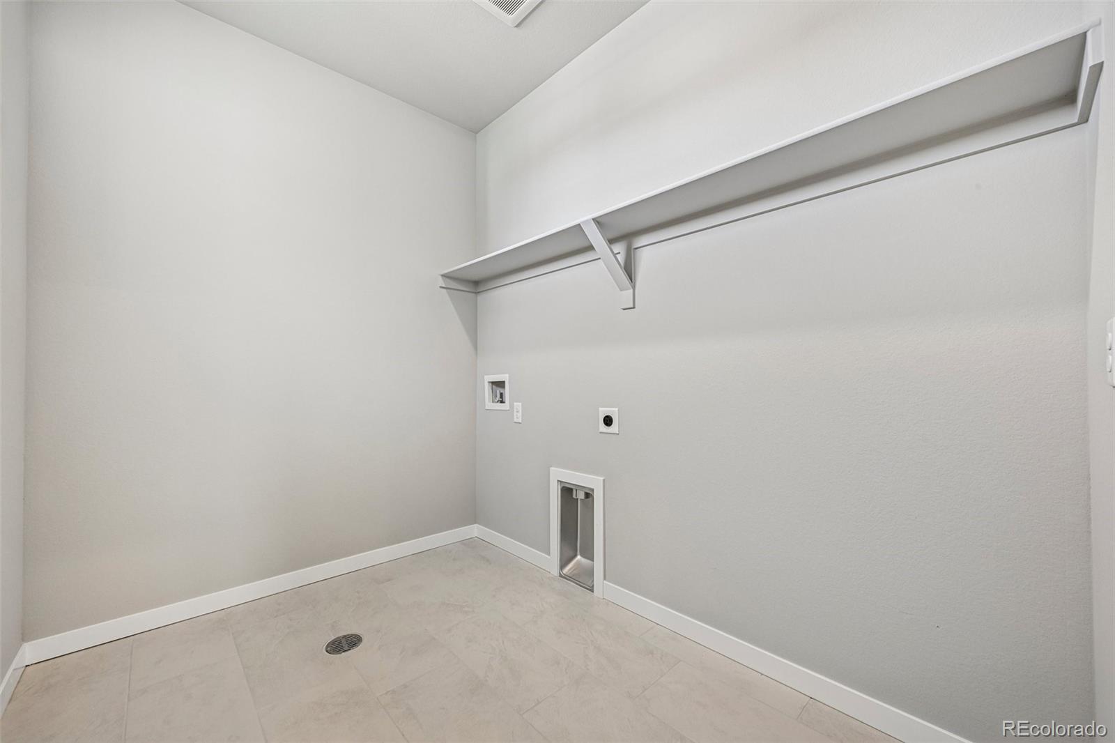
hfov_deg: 104.3
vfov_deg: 81.2
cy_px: 372
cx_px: 558
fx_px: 433
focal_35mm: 14
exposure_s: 1/8
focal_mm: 14
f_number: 11
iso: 400
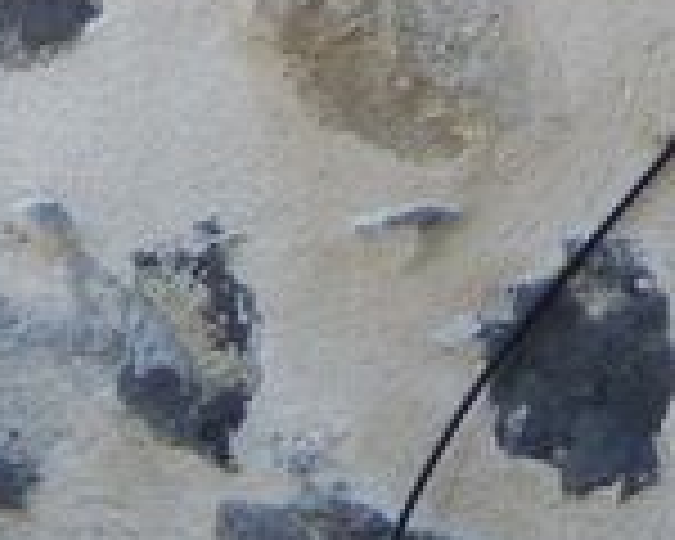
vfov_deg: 3.8
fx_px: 7951
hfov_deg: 4.9
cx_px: 554
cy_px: -1116
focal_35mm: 398
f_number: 3.2
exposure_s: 1/125
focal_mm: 10.9
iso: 100
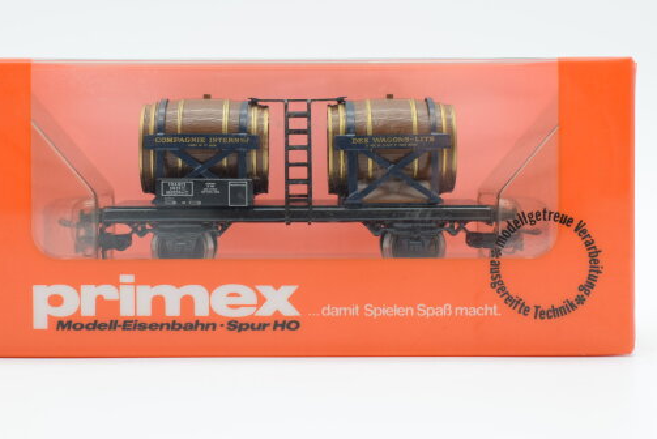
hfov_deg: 32.1
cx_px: 300
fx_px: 1143
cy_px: 178
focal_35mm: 63
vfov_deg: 21.7
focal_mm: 35
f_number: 8
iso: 500
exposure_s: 1/100
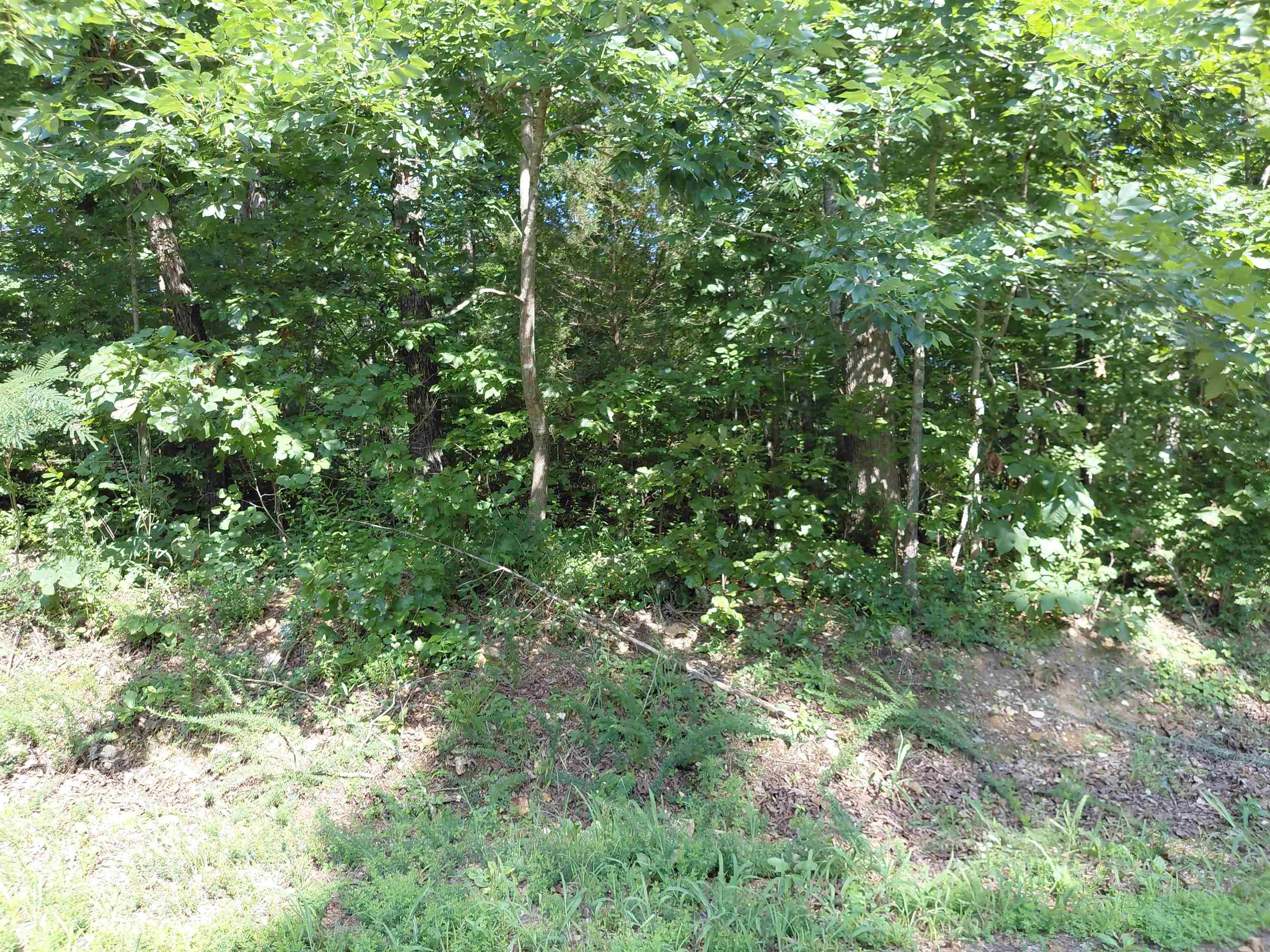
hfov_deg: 69.4
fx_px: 917
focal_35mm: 25
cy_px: 476
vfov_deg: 54.9
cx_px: 635
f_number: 1.8
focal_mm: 4.69
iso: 50
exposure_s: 1/270
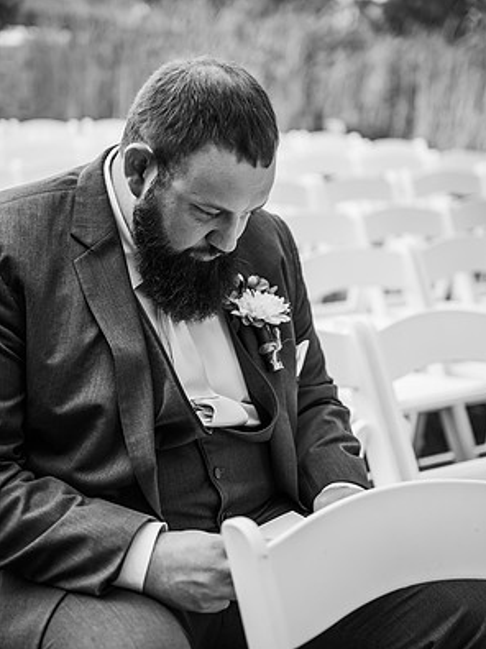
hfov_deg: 21.3
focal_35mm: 69
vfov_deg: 28.2
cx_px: 244
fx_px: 1292
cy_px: 325
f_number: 2.8
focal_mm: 63
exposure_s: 1/1000
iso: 320
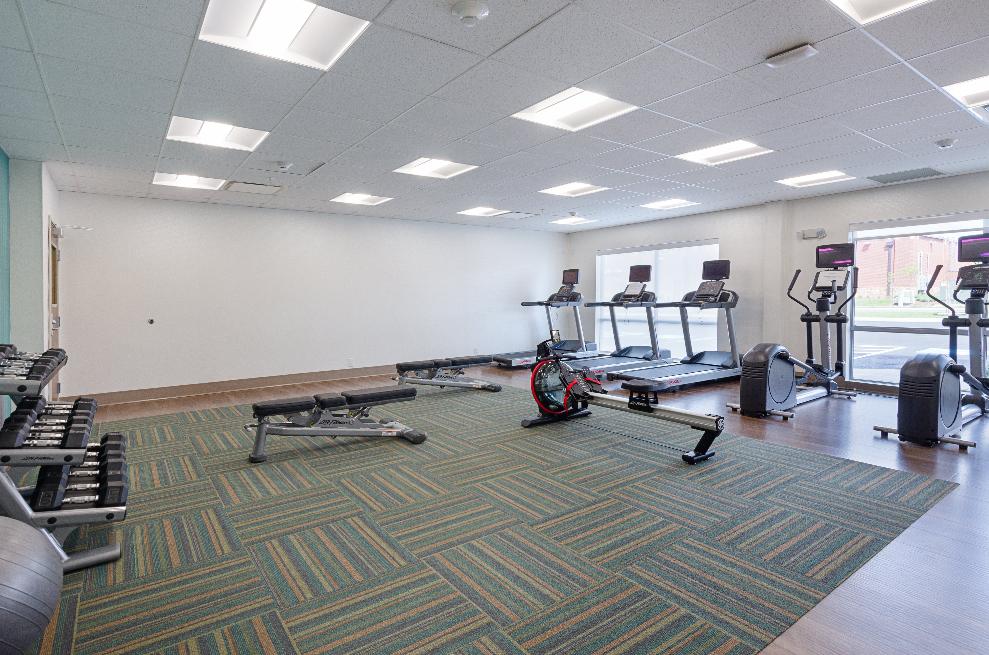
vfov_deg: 71.8
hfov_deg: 95.1
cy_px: 328
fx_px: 452
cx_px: 494
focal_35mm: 16
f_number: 8
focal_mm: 11
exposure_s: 1/1.25
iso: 200
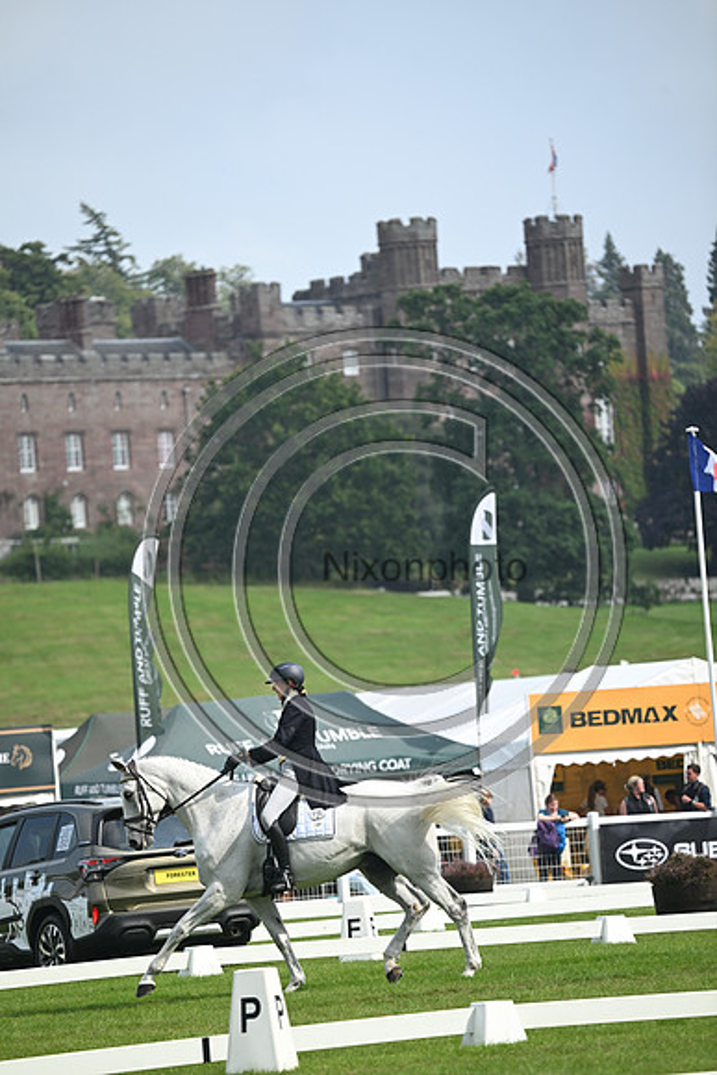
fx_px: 8061
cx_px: 358
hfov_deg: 5.1
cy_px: 538
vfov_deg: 7.6
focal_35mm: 270
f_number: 5.3
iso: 400
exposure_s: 1/1250
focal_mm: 270
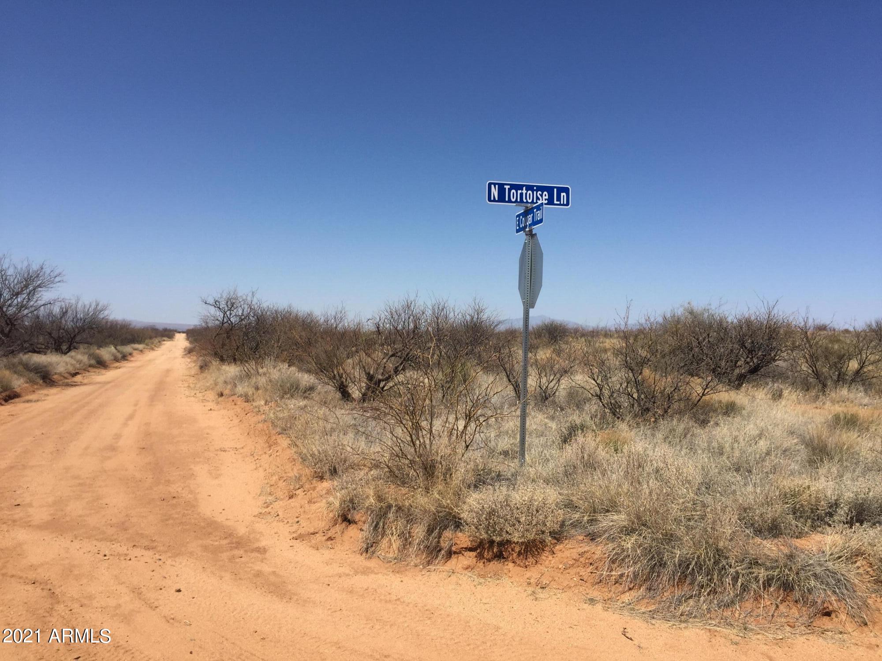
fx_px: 739
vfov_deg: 48.2
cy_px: 330
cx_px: 441
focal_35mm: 29
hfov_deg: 61.7
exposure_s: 1/3049
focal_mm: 4.15
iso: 32
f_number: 2.2
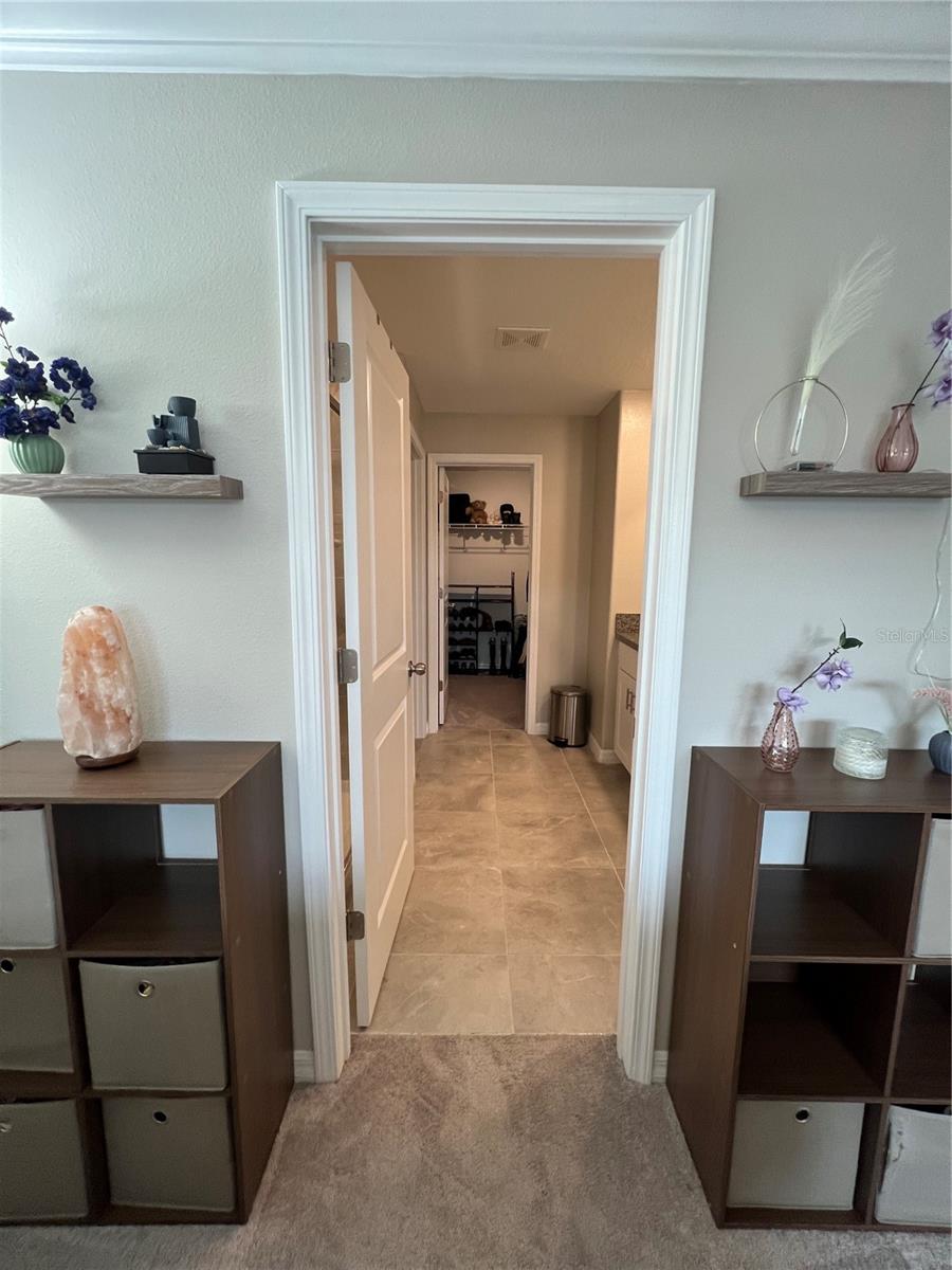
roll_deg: -0.9
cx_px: 476
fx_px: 477
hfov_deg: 89.9
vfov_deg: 106.2
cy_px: 635
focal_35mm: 13
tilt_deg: -10.0
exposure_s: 1/120
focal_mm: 1.57
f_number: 1.8
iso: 250
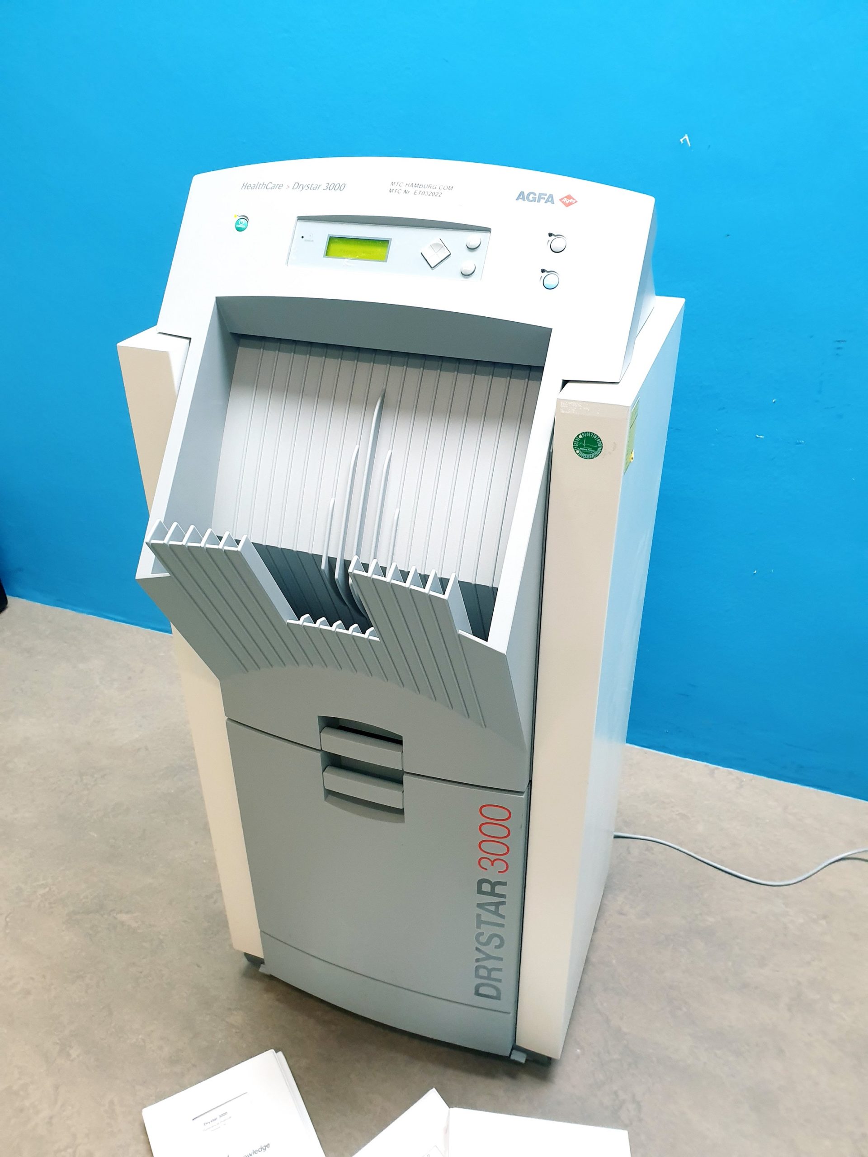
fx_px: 869
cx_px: 434
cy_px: 578
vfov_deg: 67.3
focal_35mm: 26
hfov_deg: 53.1
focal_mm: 4.3
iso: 200
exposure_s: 1/50
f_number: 2.4
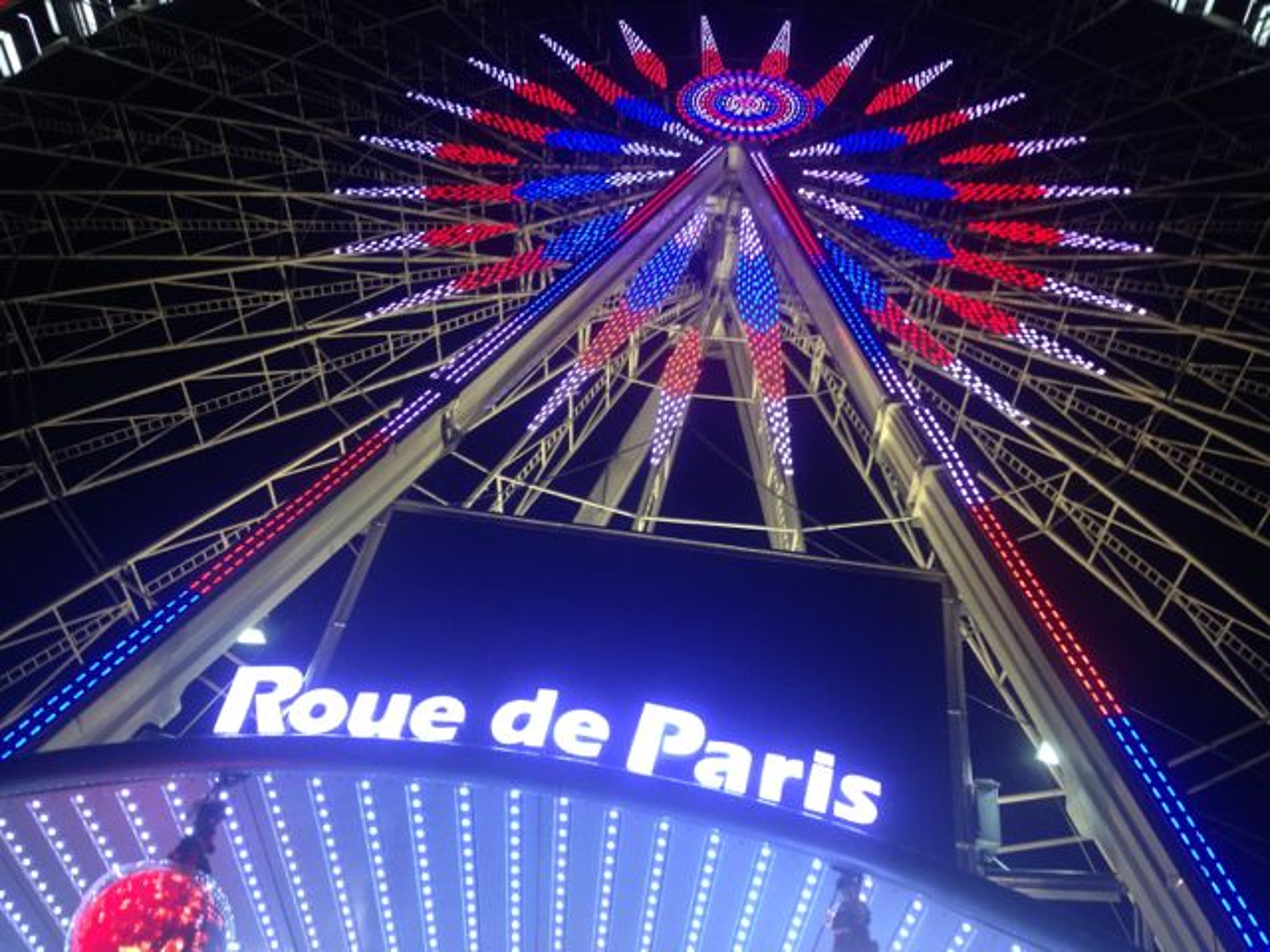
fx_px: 1211
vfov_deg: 42.9
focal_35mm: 33
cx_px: 635
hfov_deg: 55.4
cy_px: 476
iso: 64
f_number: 2.4
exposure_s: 1/40
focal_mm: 4.12
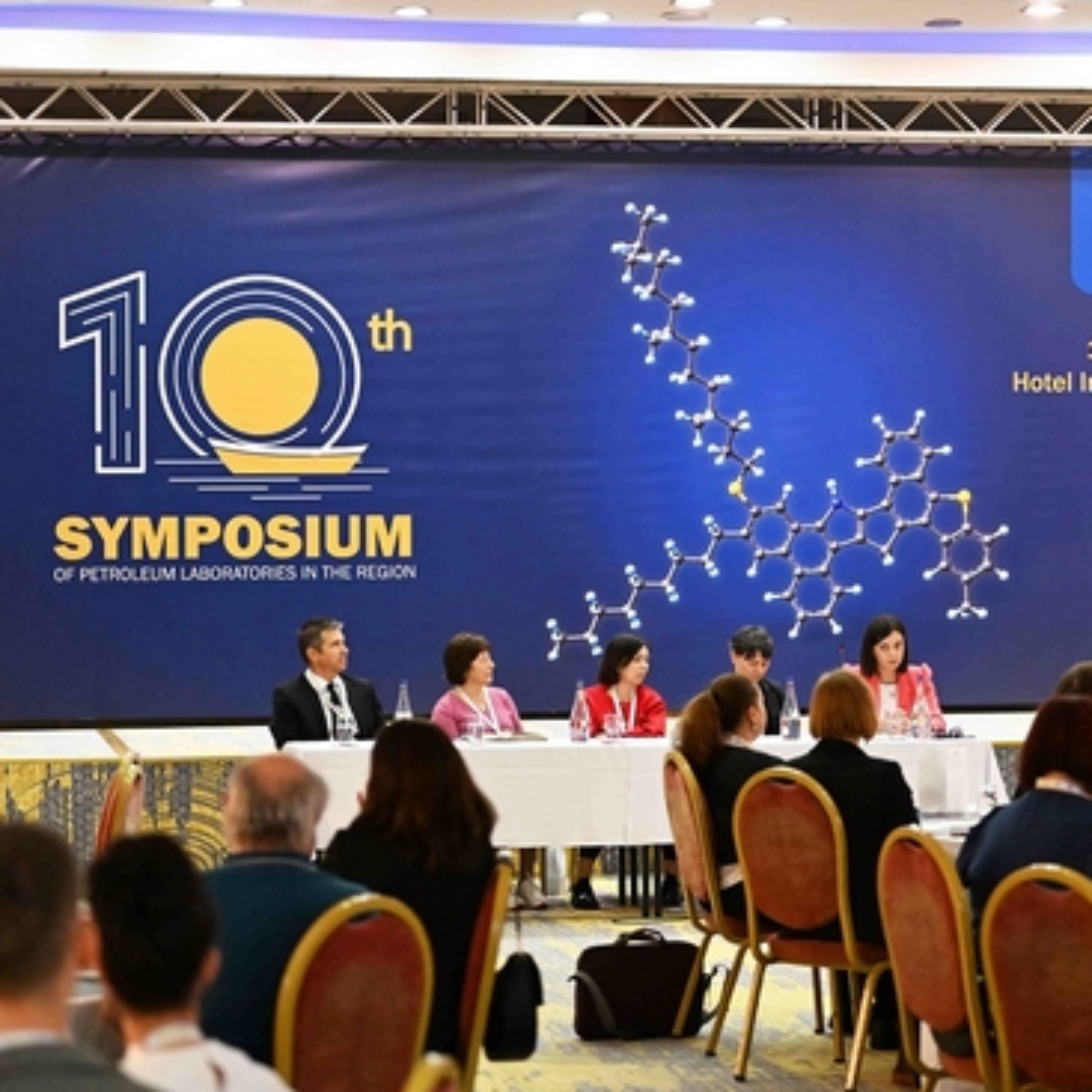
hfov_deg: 17.0
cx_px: 741
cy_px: 562
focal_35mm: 102
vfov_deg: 17.1
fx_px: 3640
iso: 2500
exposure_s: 1/320
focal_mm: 70
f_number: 2.8
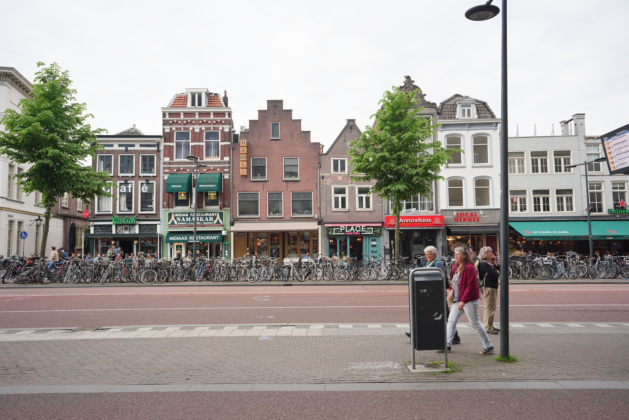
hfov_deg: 73.7
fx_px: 419
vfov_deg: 53.1
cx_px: 314
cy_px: 210
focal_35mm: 24
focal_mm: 24
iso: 100
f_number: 4.5
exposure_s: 1/100
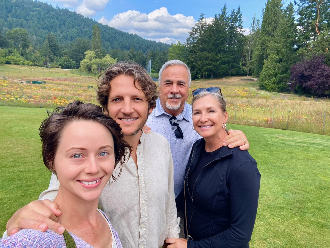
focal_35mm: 23
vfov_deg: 58.9
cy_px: 124
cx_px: 165
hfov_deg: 73.9
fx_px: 219
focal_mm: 2.71
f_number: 2.2
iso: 25
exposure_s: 1/569
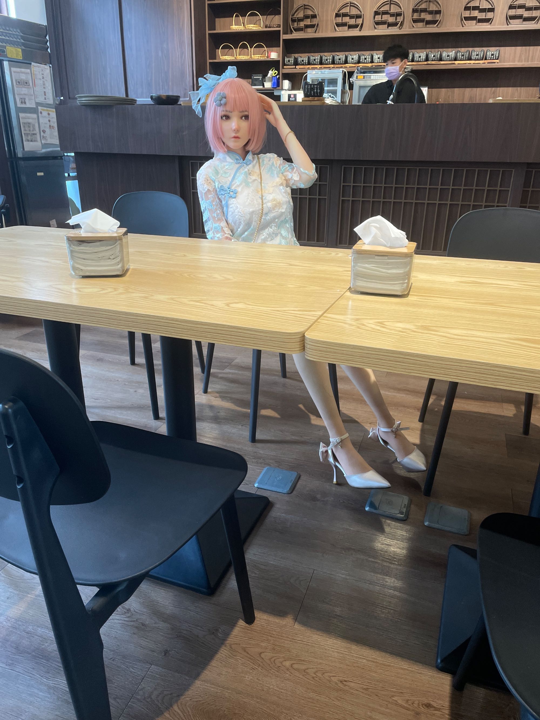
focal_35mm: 26
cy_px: 360
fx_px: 541
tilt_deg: -21.4
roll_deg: -0.6
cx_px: 270
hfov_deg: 53.1
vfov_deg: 67.3
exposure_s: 1/60
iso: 125
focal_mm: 4.2
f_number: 1.6
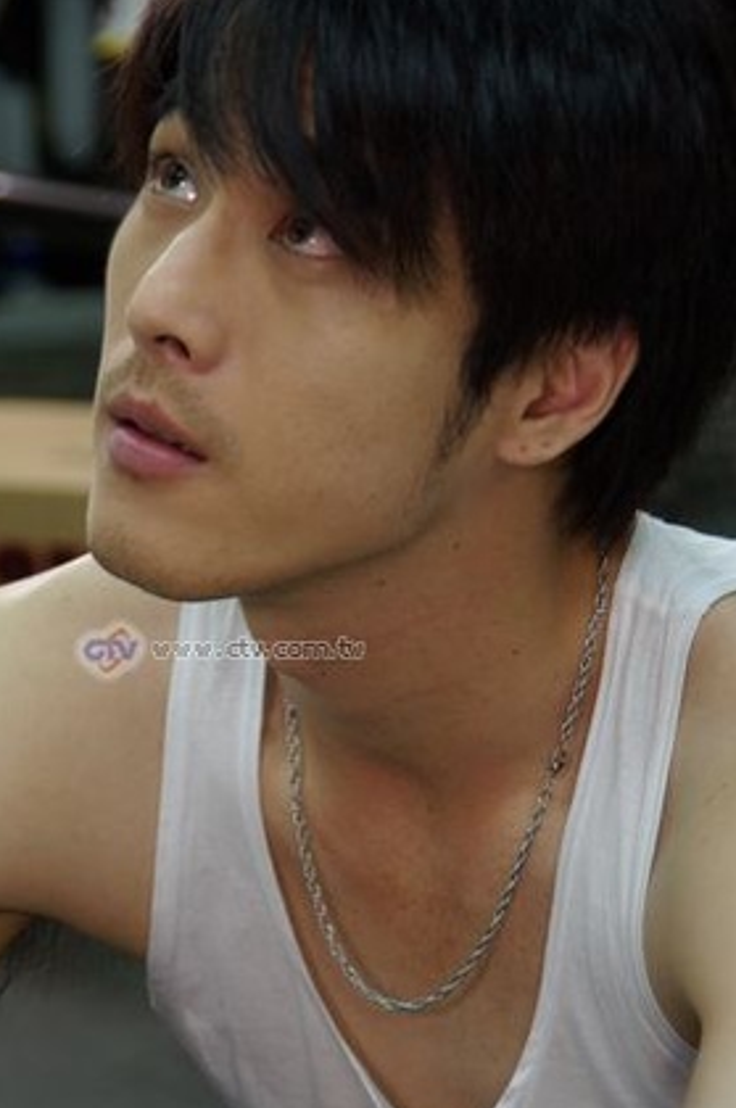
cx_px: 218
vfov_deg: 6.7
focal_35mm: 306
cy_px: 649
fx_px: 9407
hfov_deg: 4.5
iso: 400
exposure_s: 1/15
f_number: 5.6
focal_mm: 142.5
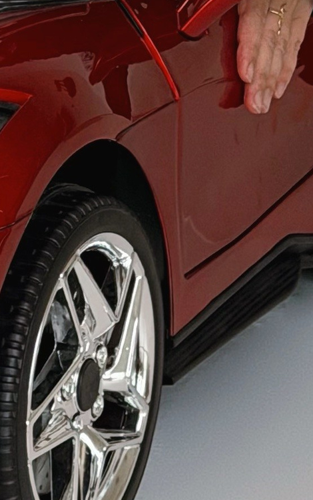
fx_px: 3153
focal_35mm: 231
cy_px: -345
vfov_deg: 8.8
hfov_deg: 5.7
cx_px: 86
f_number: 1.78
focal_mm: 6.76
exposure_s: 1/530
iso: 64
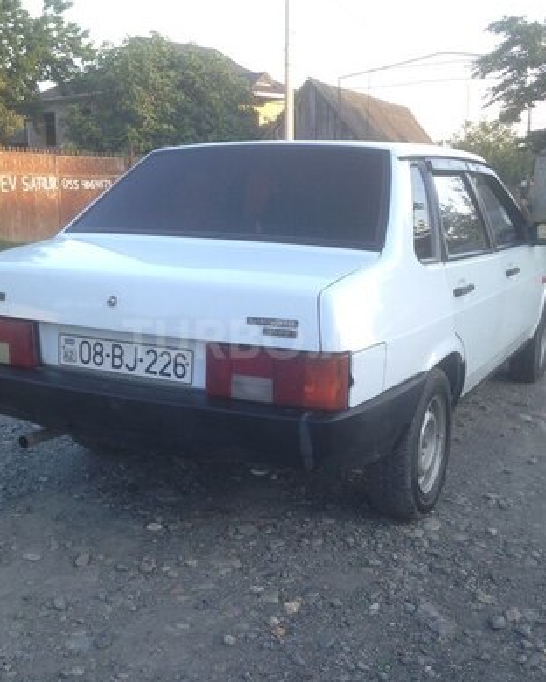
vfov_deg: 44.8
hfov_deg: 36.5
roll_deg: -1.6
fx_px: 828
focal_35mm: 41
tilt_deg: -10.3
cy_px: 339
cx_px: 257
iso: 50
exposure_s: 1/120
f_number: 2.4
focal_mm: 4.12
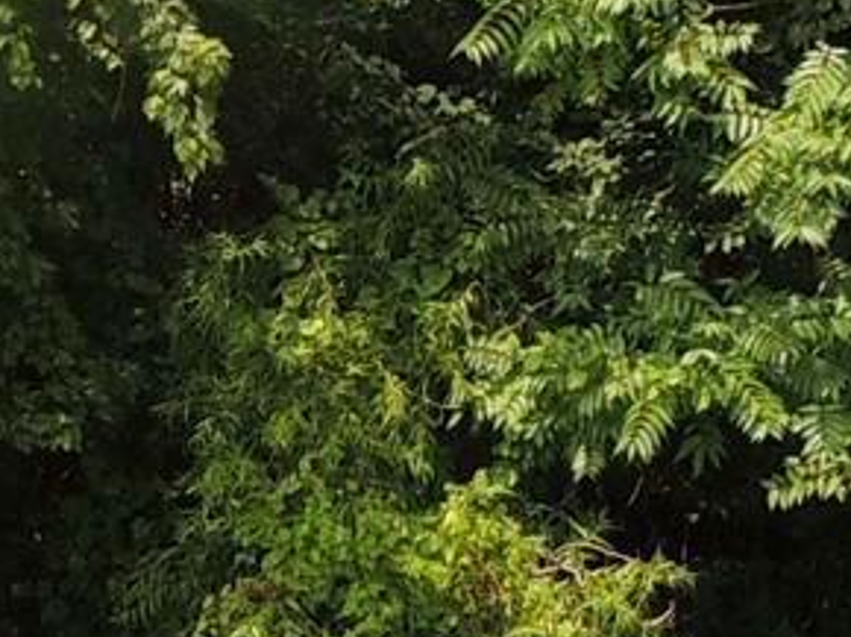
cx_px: -522
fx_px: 5207
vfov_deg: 7.0
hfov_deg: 9.0
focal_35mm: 212
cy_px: 396
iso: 100
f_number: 3.1
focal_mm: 5.3
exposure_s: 1/640
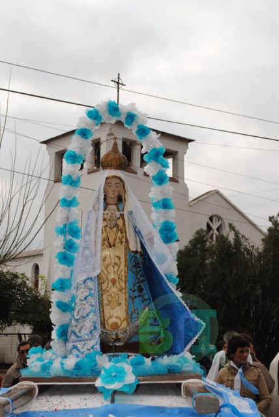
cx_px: 140
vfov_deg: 36.8
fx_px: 626
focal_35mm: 54
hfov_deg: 25.1
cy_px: 208
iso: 100
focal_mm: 36
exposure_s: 1/200
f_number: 8
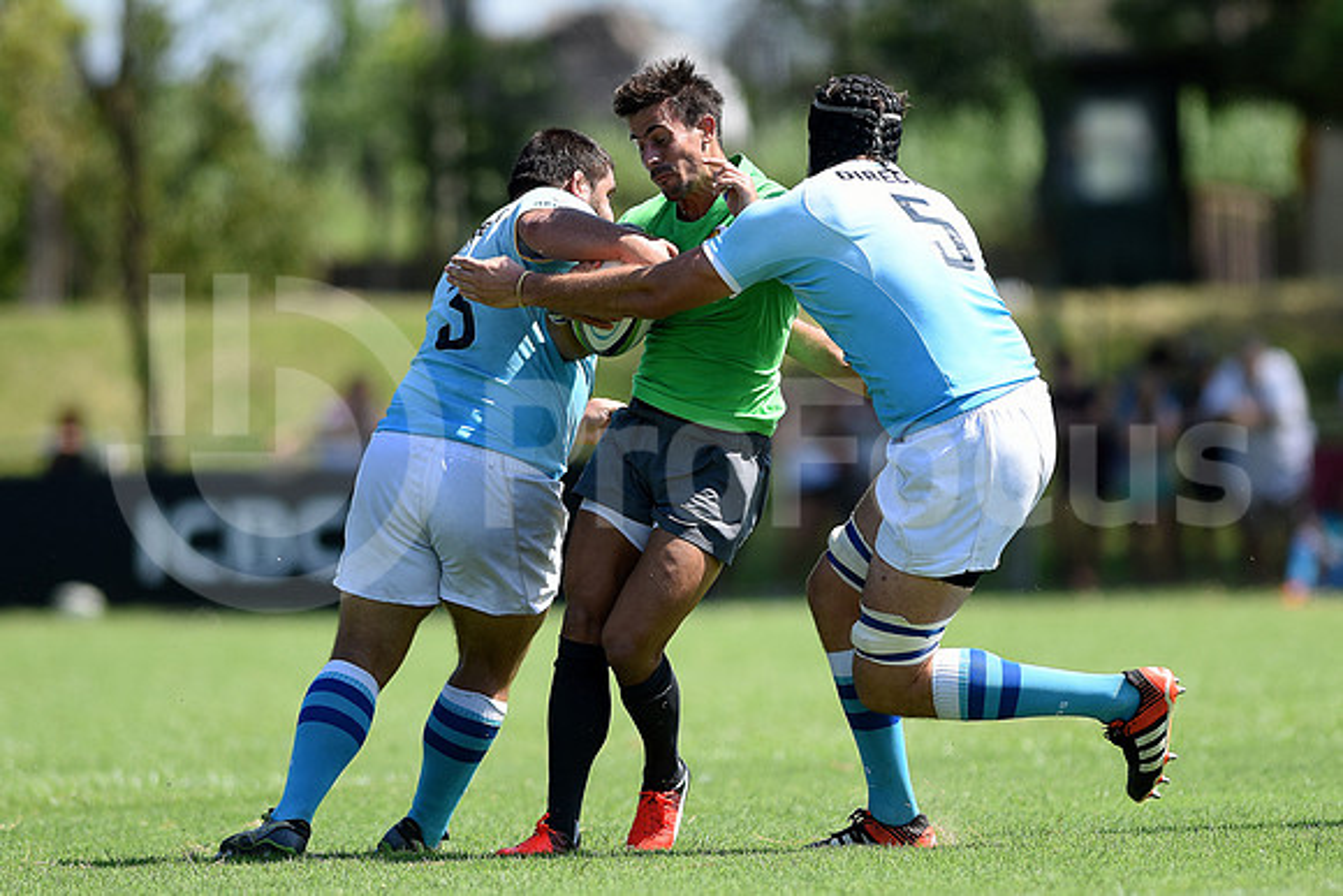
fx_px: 11194
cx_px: 672
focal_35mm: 300
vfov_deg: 4.6
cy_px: 448
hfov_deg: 6.9
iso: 200
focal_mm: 300
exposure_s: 1/2000
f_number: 2.8
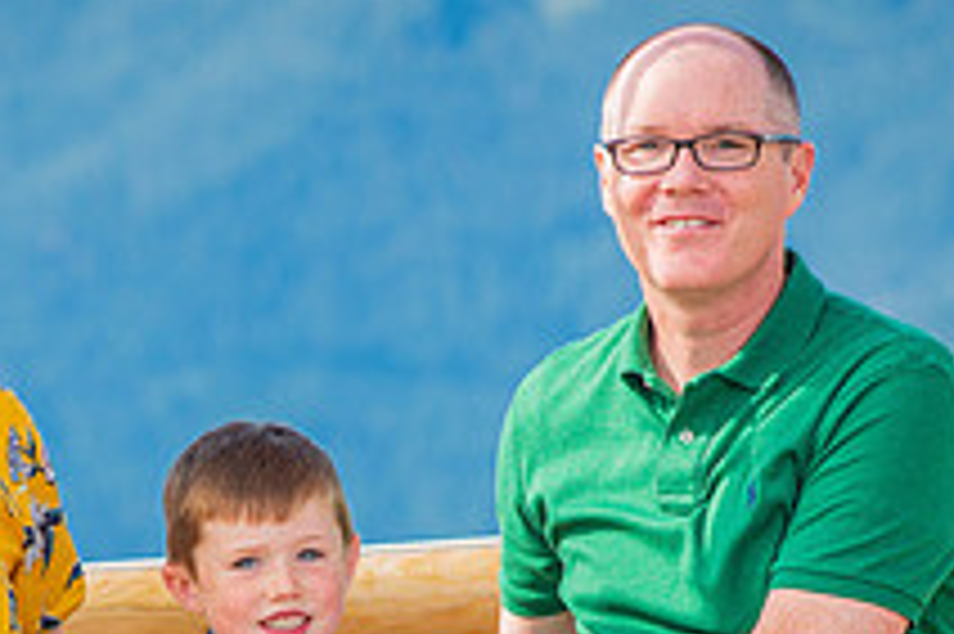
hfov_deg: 5.2
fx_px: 10512
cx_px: 261
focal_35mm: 397
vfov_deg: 3.5
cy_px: 798
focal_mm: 145
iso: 100
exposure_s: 1/200
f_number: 5.6
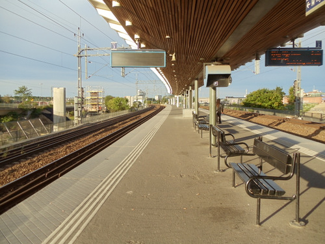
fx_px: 413
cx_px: 162
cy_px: 122
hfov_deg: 42.9
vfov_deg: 32.9
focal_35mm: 44
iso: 80
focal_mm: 6
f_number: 3.5
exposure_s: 1/250
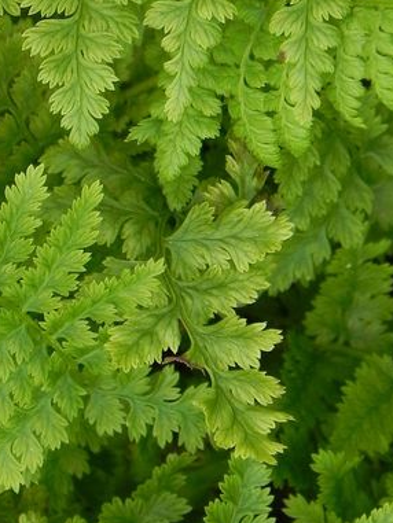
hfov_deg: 3.9
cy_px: 209
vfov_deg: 5.1
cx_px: 176
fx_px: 5840
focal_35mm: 386
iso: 160
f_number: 5
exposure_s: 1/40
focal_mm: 32.7
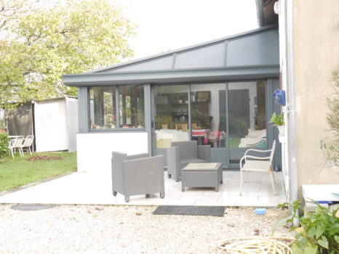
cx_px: 170
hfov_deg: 39.6
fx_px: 470
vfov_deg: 30.3
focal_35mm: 48
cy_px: 127
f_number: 5.6
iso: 3200
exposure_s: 1/1000
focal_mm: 24
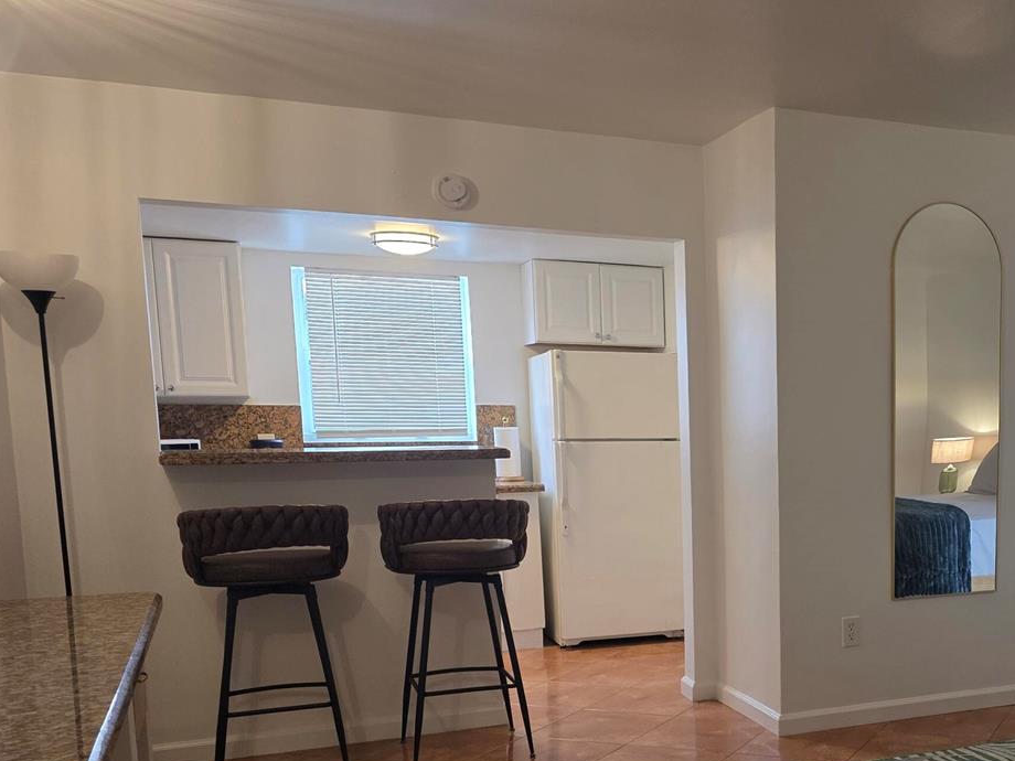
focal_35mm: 40
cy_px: 574
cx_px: 842
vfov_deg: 35.2
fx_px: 1173
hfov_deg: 44.1
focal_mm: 6.3
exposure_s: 1/120
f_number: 1.7
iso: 250
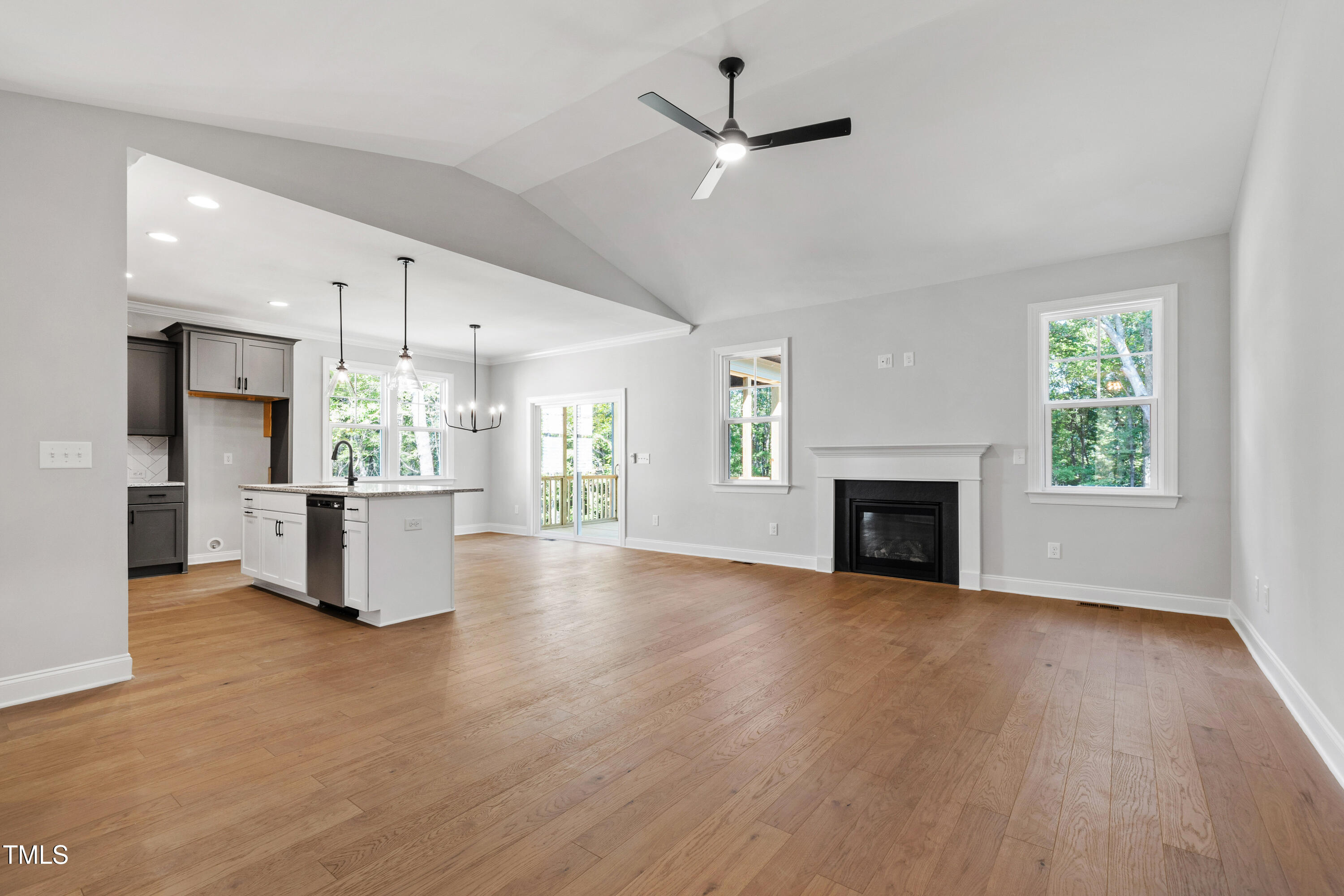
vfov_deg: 77.3
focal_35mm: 15
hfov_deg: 100.4
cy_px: 448
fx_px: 560
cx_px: 672
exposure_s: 1/2
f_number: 8
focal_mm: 10
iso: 100
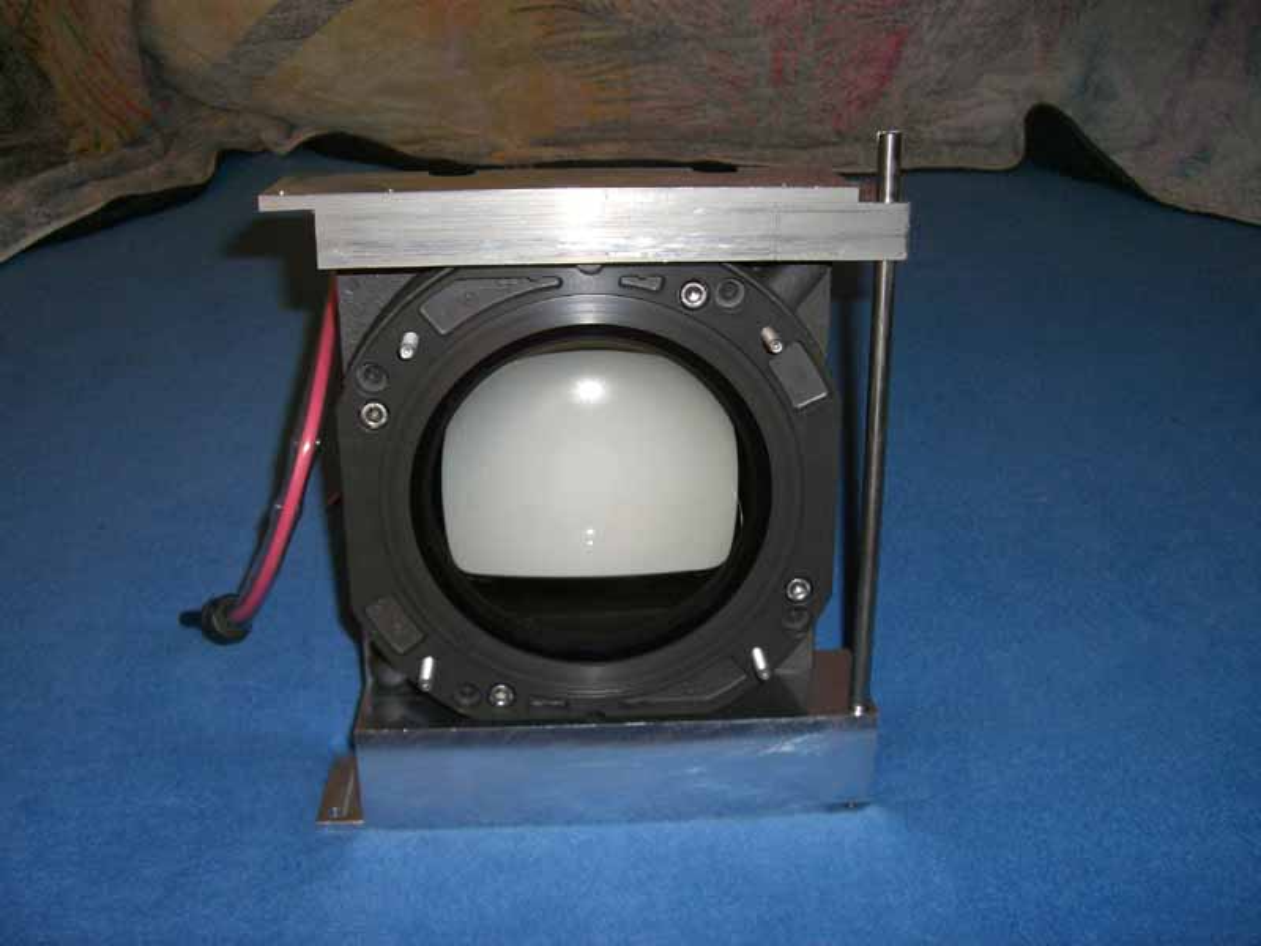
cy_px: 473
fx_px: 1384
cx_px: 630
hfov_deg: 49.0
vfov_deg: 37.7
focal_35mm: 38
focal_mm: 6.2
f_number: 2.7
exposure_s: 1/60
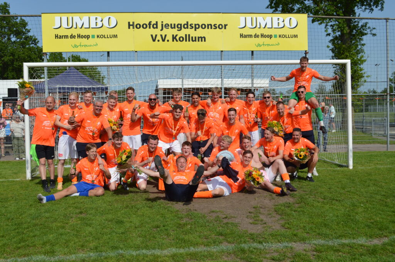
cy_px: 131
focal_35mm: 36
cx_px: 198
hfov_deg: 53.2
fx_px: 395
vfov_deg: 36.8
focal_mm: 24
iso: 100
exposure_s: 1/320
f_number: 8
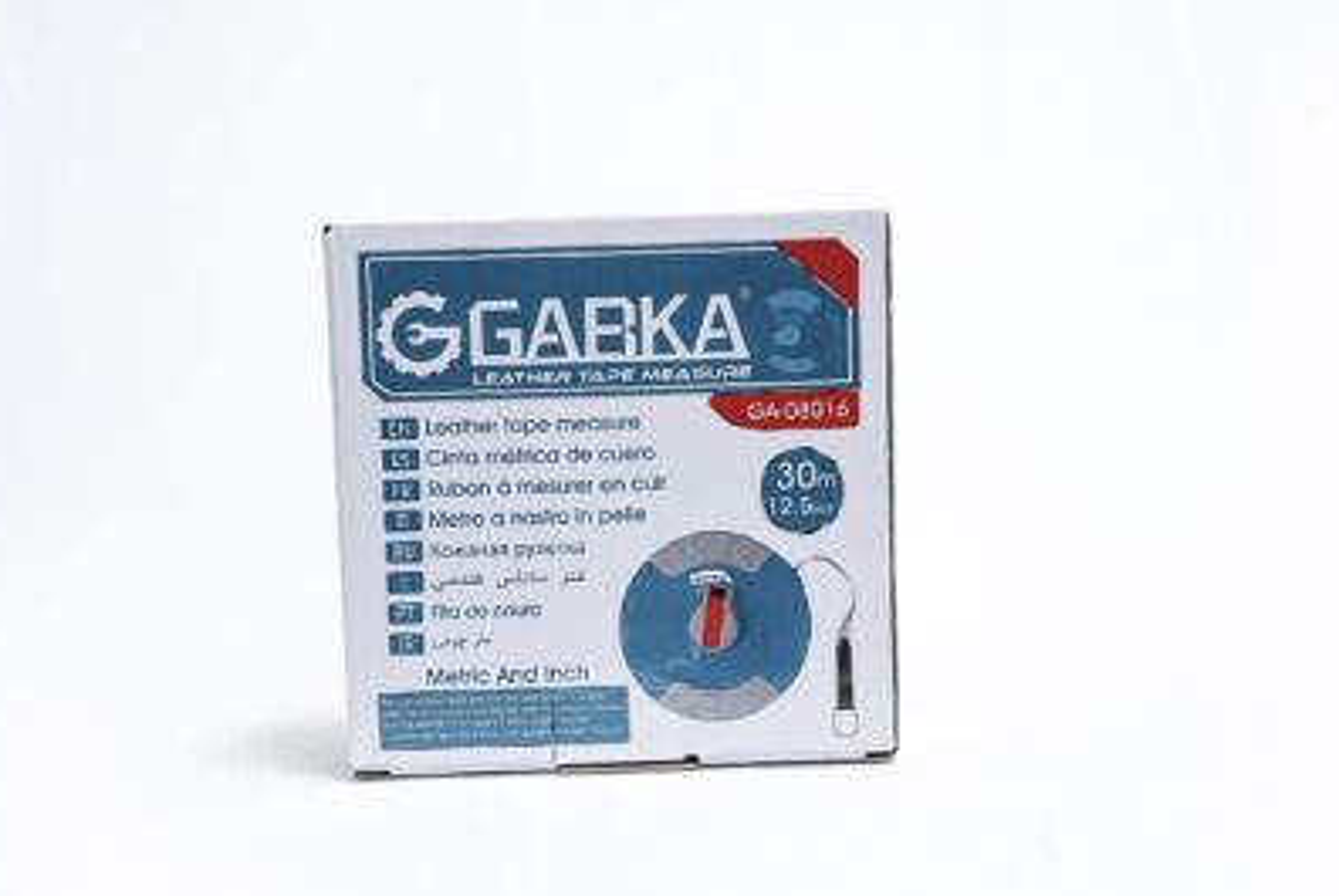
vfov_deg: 21.3
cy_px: 482
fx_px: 2383
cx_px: 680
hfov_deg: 31.4
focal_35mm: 64
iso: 3200
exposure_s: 1/250
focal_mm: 59
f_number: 8
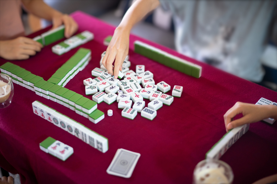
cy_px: 92
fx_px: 384
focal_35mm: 50
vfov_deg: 27.0
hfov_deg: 39.6
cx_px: 138
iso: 1250
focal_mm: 50
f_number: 2
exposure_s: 1/200
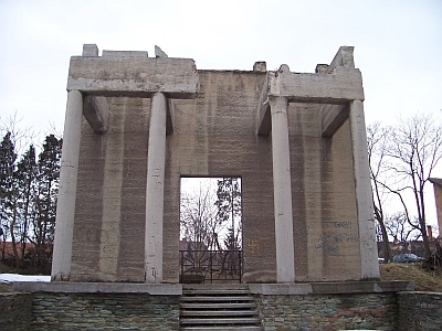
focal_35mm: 34
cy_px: 166
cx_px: 221
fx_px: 434
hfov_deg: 54.0
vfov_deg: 41.8
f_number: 2.7
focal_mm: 5.6
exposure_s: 1/350
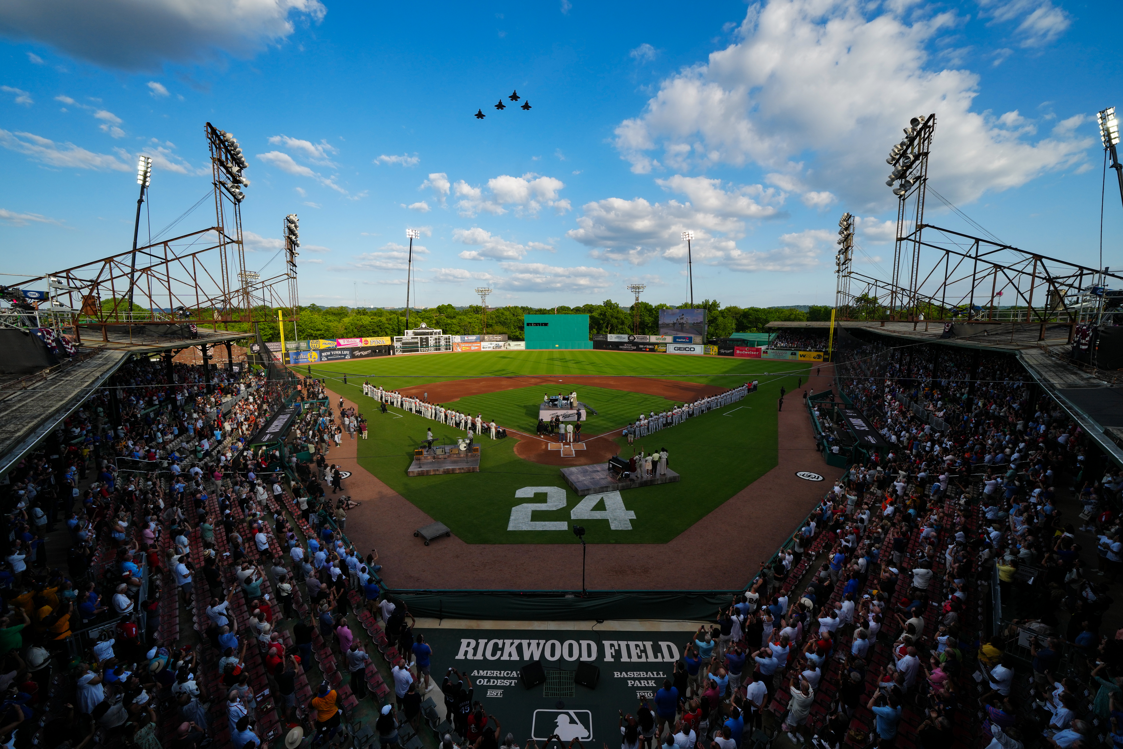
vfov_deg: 85.4
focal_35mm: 13
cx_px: 562
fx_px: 405
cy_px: 374
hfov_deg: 108.3
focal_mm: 13
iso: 400
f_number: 8
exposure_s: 1/640
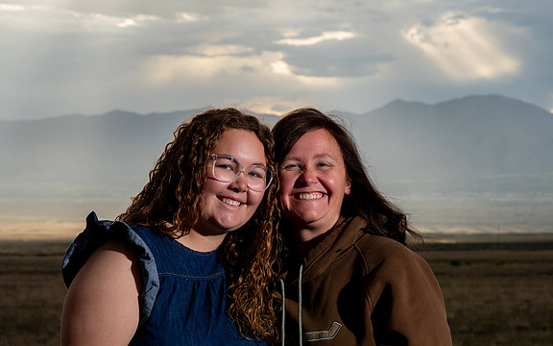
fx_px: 2065
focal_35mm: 137
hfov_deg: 15.3
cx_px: 270
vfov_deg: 9.6
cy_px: 173
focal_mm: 85
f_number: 11
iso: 200
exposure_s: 1/160
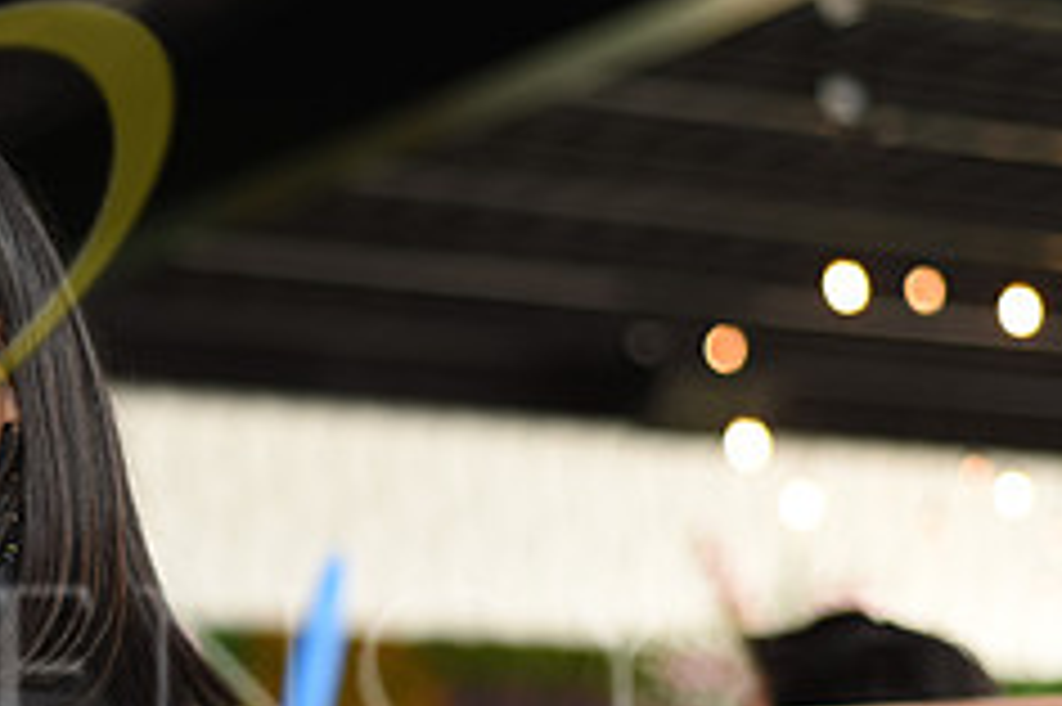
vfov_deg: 11.1
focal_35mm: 123
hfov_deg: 16.1
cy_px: 573
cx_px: -184
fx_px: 3626
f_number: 2.5
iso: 160
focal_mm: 50
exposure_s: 1/250
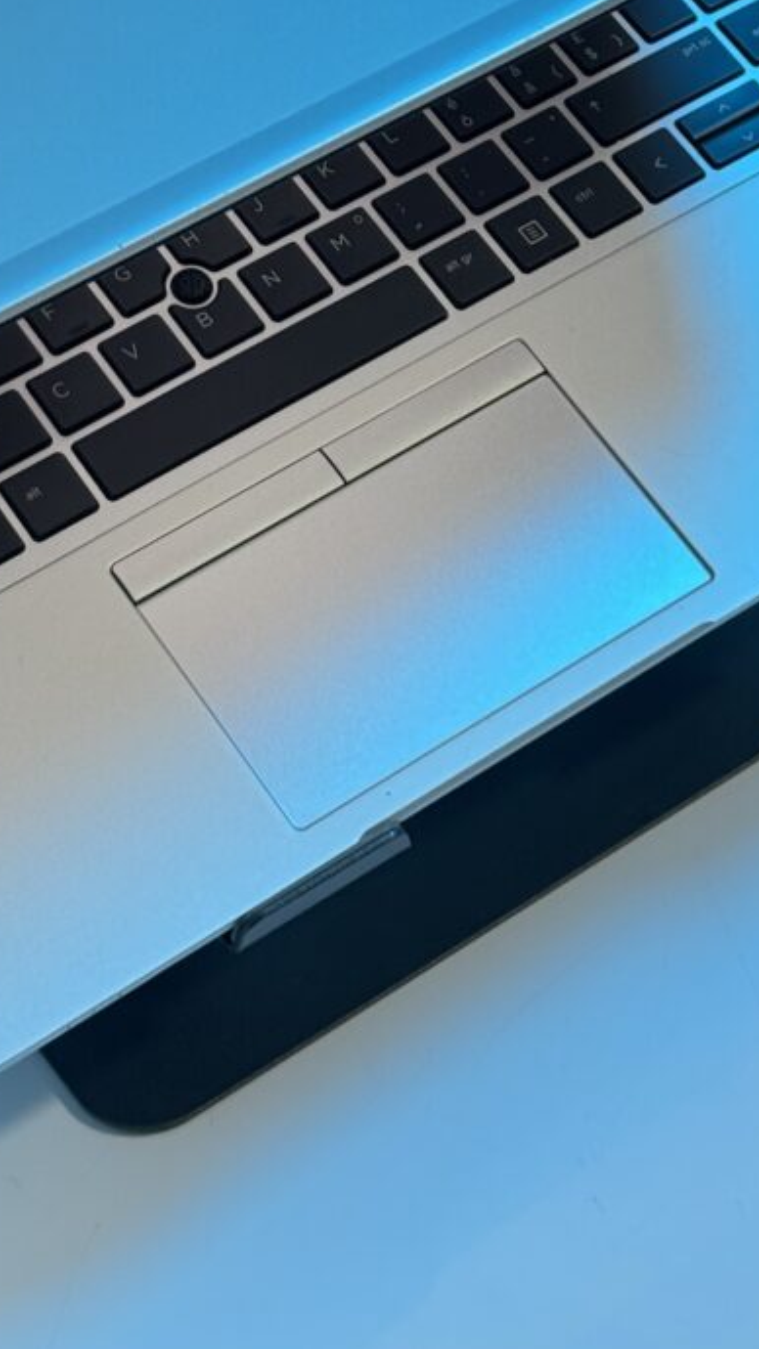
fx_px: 3615
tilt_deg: -39.3
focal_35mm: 101
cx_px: 323
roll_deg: +2.2
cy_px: 83
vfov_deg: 20.6
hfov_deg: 12.0
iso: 125
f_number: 1.78
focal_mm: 6.76
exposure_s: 1/50
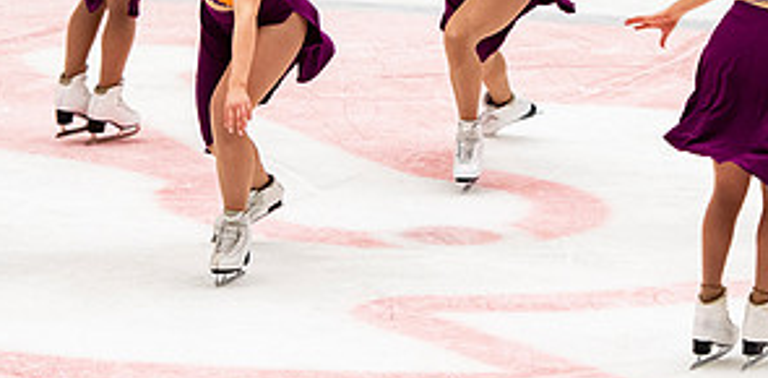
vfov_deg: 2.8
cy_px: -1
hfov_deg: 5.6
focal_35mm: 395
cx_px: 343
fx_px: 7812
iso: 900
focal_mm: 112
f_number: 4
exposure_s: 1/500
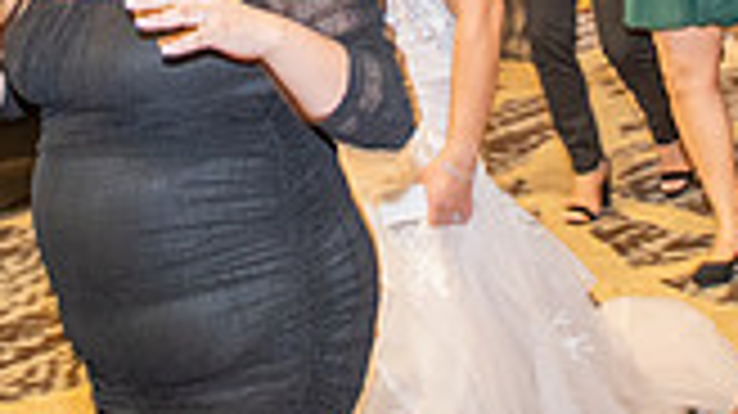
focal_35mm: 89
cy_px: -304
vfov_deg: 12.5
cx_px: 256
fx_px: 1740
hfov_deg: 23.8
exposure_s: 1/50
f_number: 2.8
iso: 1600
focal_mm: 24
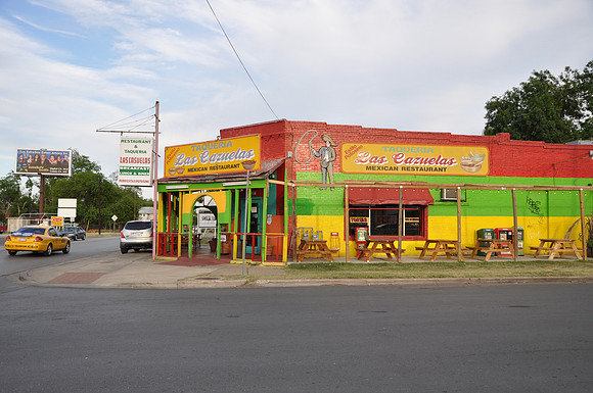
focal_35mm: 32
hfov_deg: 59.6
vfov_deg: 41.6
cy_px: 196
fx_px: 518
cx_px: 296
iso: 200
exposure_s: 1/125
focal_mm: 21
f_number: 5.6
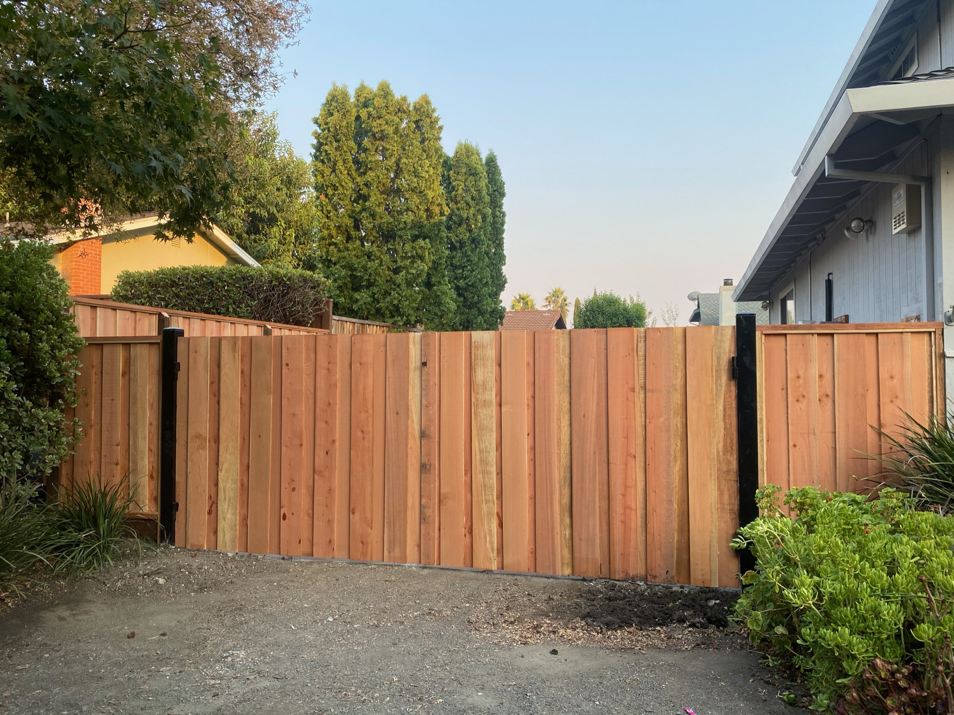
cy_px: 358
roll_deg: -1.3
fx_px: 716
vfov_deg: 53.0
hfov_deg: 67.3
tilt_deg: +1.9
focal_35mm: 26
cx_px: 477
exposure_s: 1/315
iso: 32
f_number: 1.8
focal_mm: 4.25
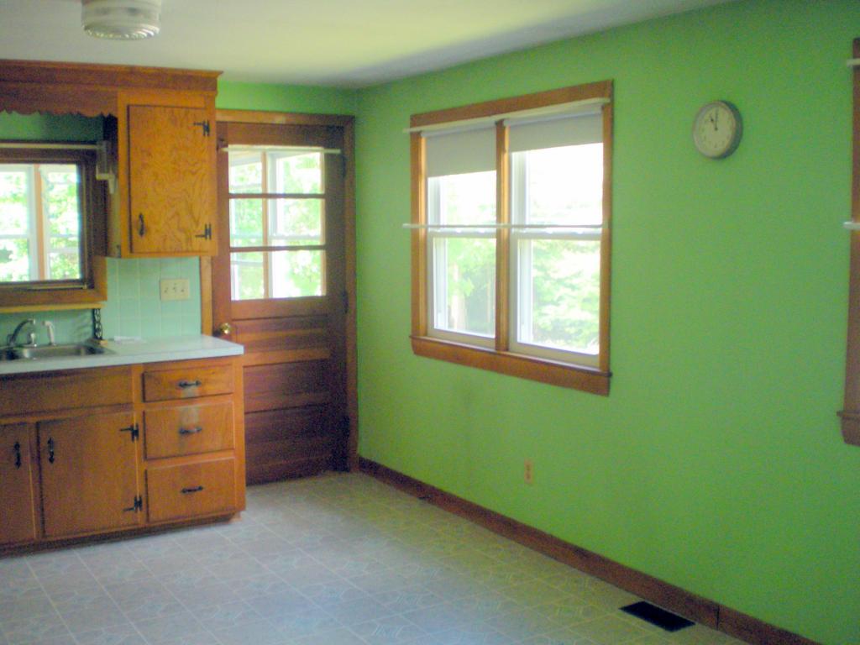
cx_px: 430
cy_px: 322
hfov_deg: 49.0
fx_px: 944
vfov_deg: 37.7
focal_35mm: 38
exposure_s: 1/60
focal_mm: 6.3
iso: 282
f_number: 3.1
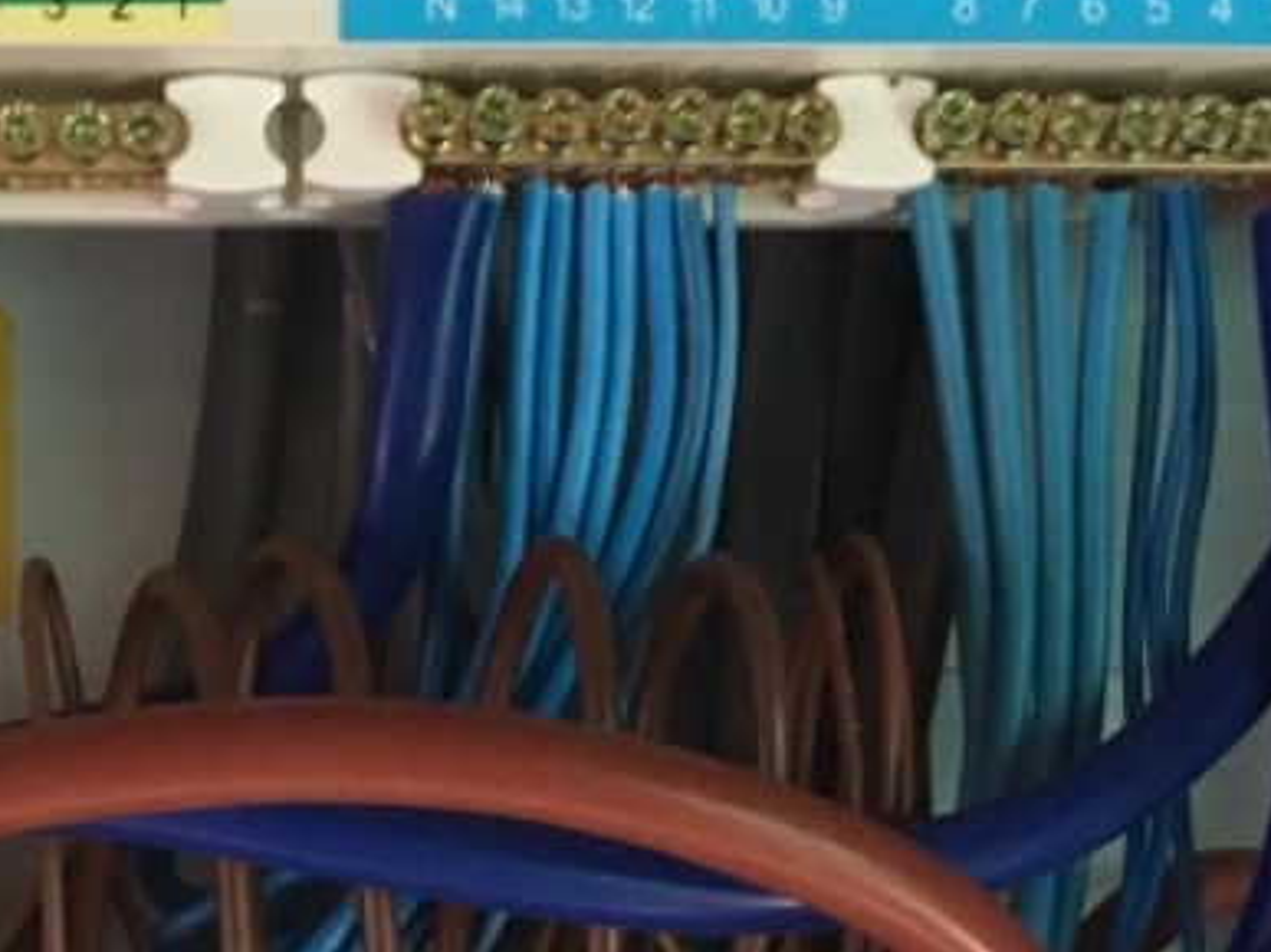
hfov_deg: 21.6
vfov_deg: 15.7
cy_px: 1172
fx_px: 3304
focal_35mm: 90
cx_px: 365
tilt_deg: -0.7
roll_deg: -0.1
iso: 200
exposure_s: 1/20
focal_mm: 4.15
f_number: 2.2
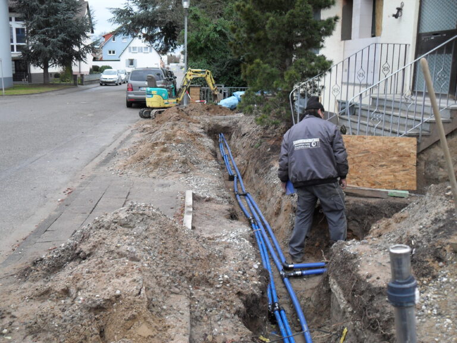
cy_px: 172
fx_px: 462
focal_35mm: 35
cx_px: 228
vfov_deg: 40.7
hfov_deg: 52.6
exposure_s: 1/60
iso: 100
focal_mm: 6.2
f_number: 2.8
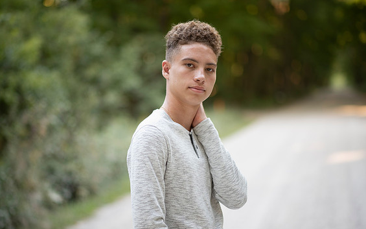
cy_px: 118
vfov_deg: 14.7
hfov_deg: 23.3
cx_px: 183
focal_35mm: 89
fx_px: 888
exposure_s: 1/160
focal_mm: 85
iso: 250
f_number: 1.8
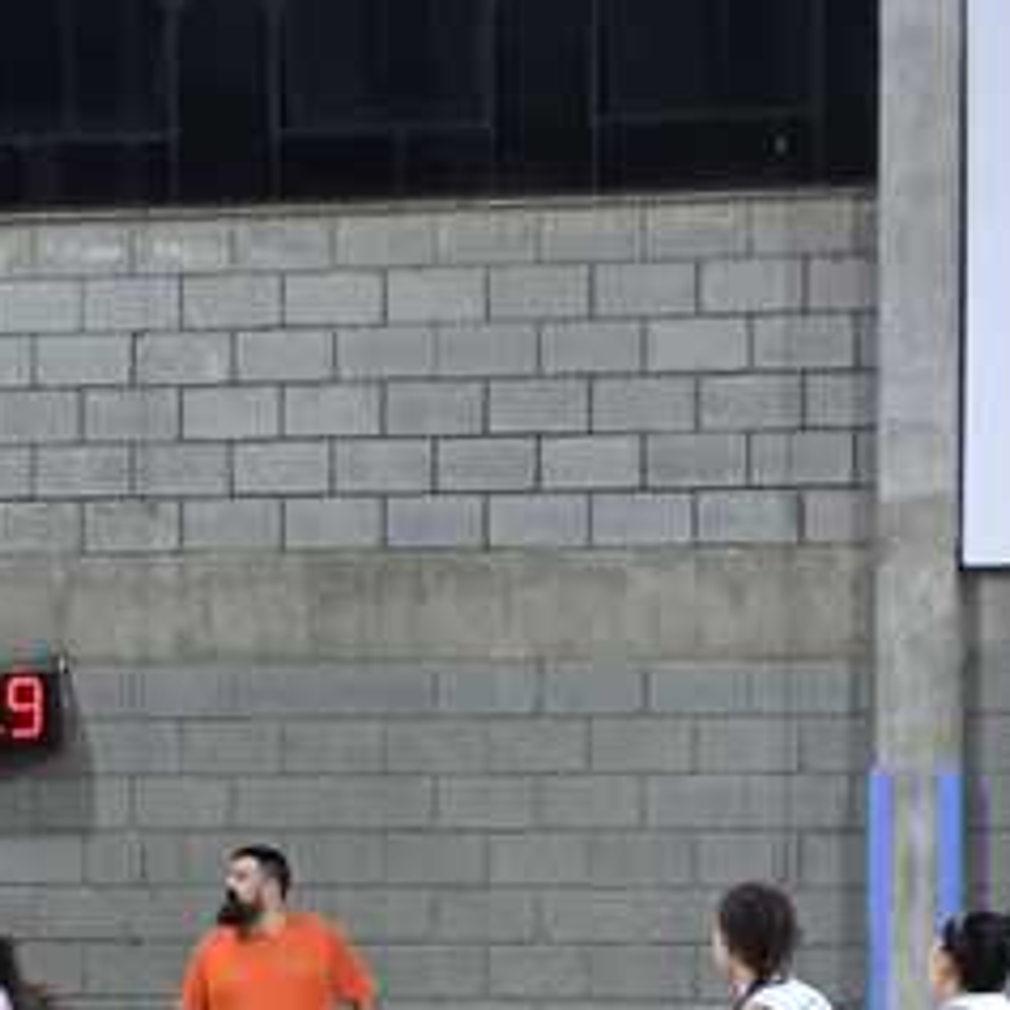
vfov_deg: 6.6
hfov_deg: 6.6
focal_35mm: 263
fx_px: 8682
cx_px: -499
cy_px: 1253
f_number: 2.4
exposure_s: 1/60
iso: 160
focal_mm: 7
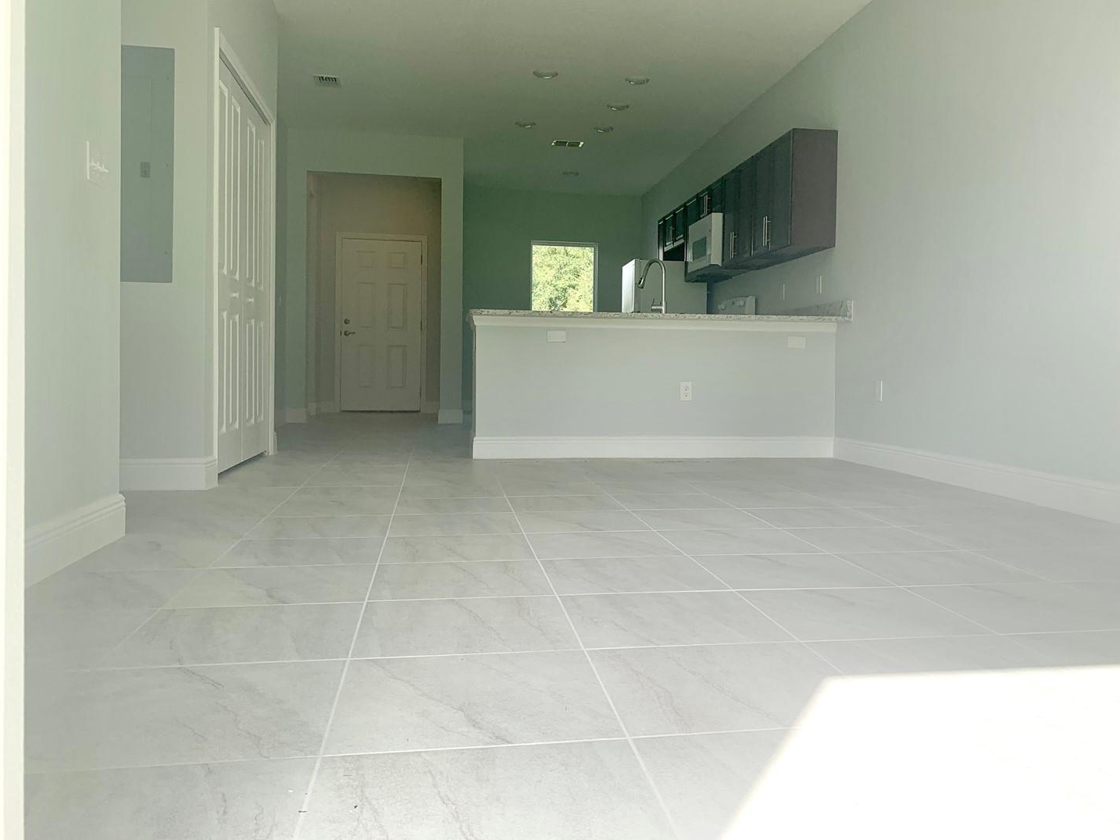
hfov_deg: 61.5
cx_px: 615
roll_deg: -0.9
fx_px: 938
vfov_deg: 48.2
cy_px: 375
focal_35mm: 29
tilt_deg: +0.6
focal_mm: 4.25
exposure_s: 1/396
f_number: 1.8
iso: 25
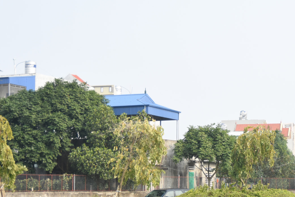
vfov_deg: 14.5
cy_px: 113
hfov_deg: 21.4
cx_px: 242
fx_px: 770
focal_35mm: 94
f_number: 2.8
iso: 800
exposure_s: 1/8000
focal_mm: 32
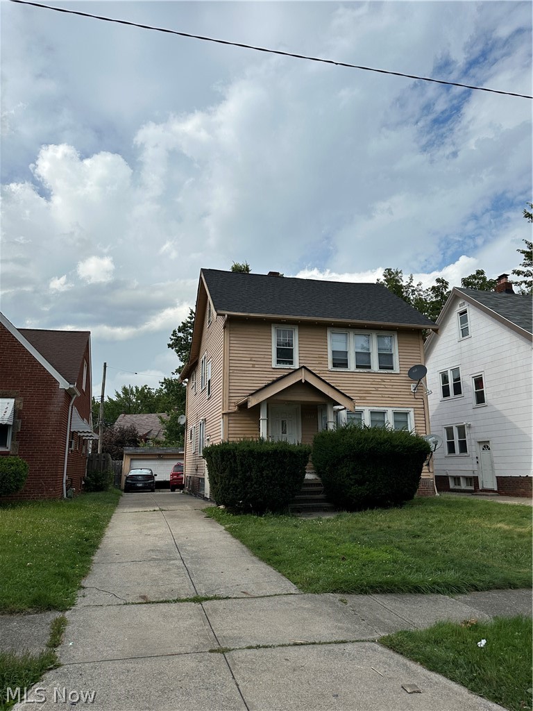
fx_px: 493
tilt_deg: +13.0
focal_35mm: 24
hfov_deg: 56.8
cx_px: 266
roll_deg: +0.8
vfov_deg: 71.6
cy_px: 356
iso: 80
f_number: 1.78
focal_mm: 6.86
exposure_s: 1/8197
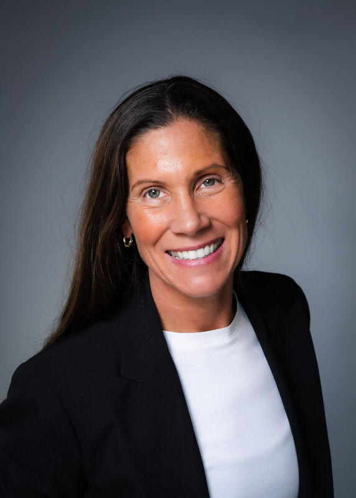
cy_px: 249
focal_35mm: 73
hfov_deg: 19.5
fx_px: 1038
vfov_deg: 27.0
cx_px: 196
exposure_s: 1/200
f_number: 5
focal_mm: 50
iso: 200
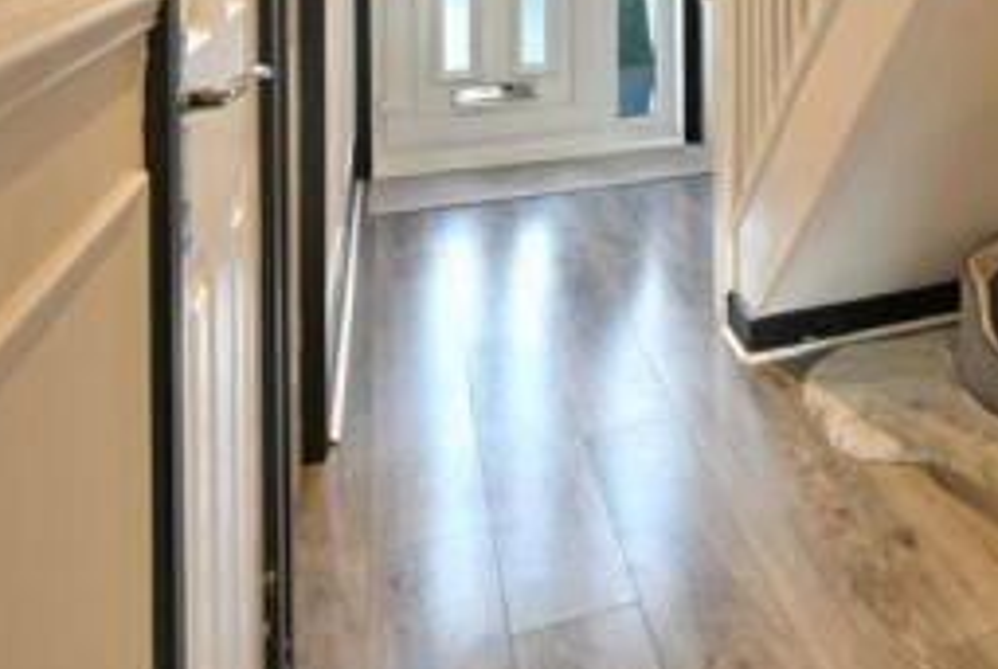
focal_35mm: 41
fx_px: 1139
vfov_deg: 28.4
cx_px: 947
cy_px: -139
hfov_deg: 42.3
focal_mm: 16
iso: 125
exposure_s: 1.3
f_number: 10
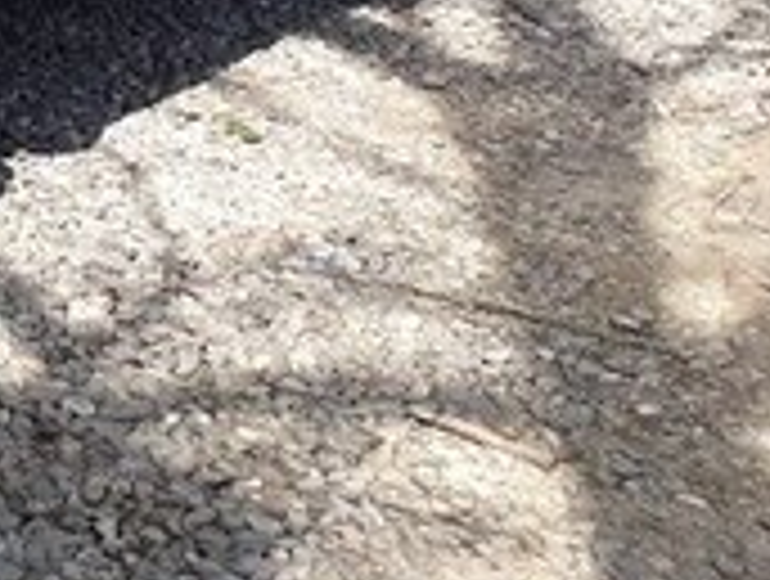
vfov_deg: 13.3
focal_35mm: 104
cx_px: -248
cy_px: -330
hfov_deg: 17.6
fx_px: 2318
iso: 40
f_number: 1.9
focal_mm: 3.6
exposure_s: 1/427
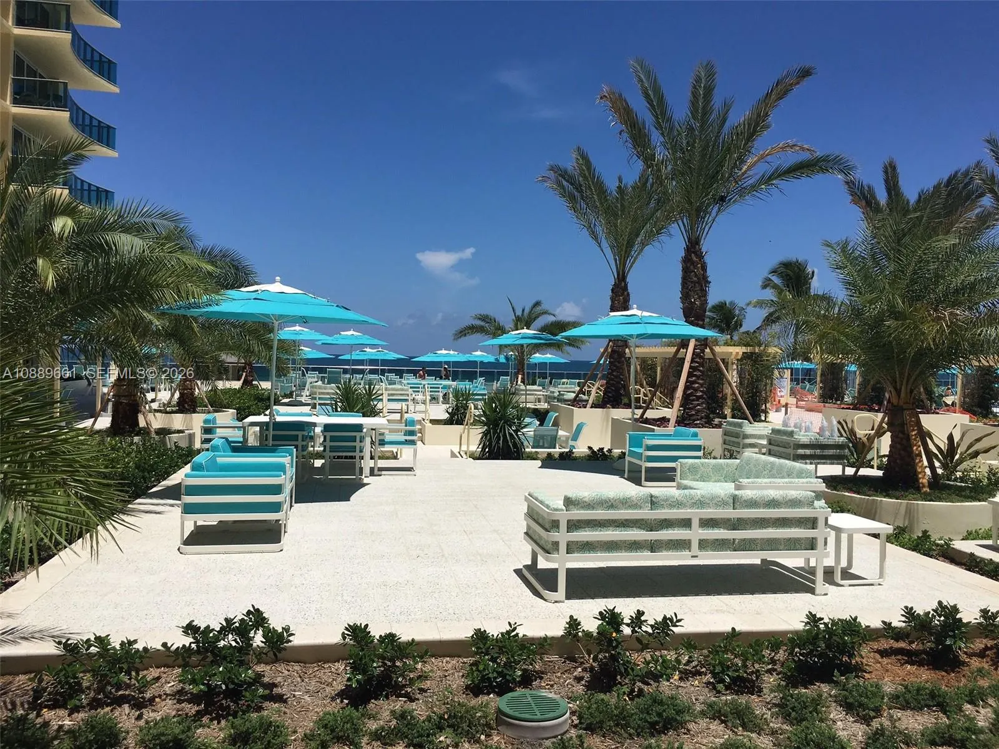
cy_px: 374
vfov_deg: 48.2
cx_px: 500
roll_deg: -0.8
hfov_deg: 61.7
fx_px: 837
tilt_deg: -1.6
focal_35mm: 29
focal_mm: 4.15
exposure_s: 1/4049
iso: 25
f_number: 2.2
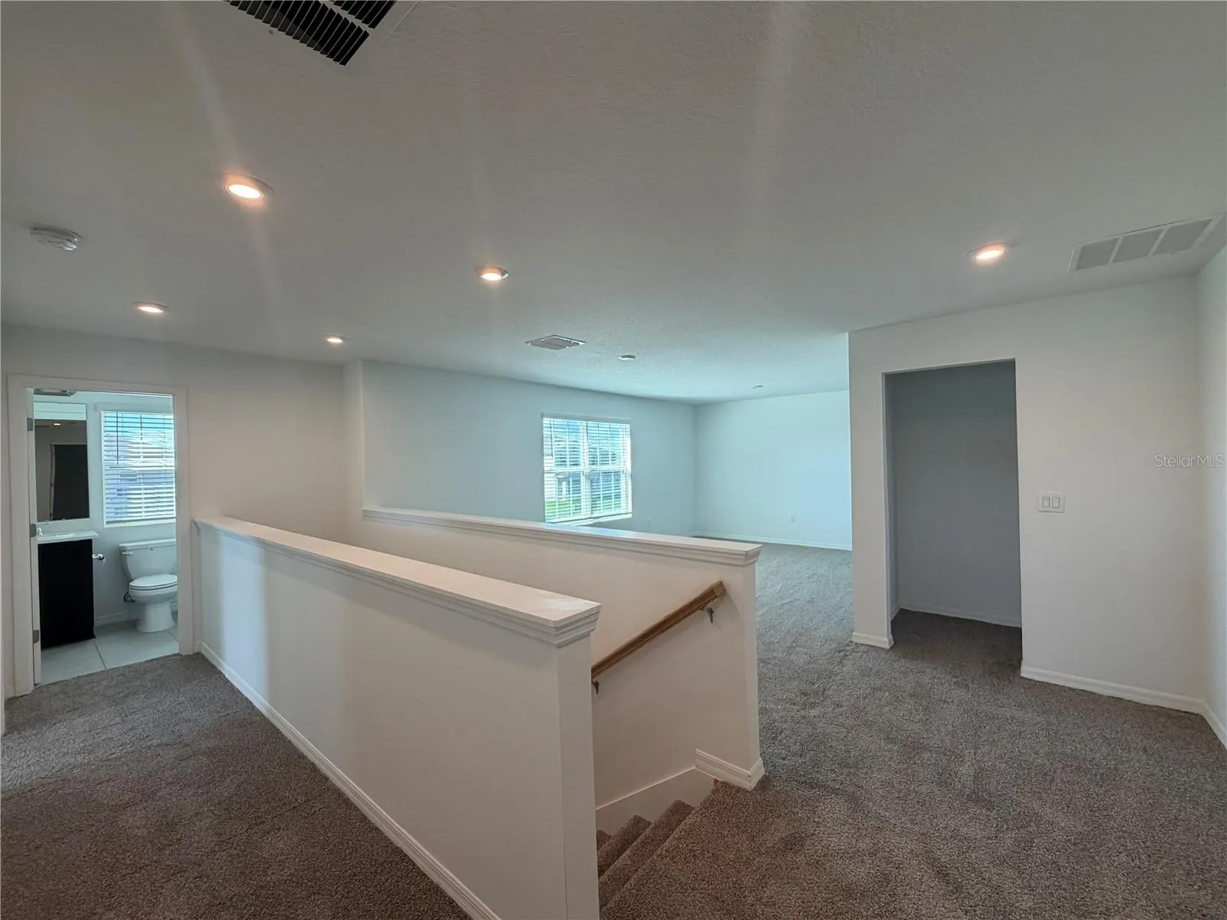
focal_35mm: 14
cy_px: 460
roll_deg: +1.4
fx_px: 496
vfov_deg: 85.7
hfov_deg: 102.1
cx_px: 614
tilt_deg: +0.8
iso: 125
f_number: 2.2
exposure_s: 1/120
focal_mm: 2.22
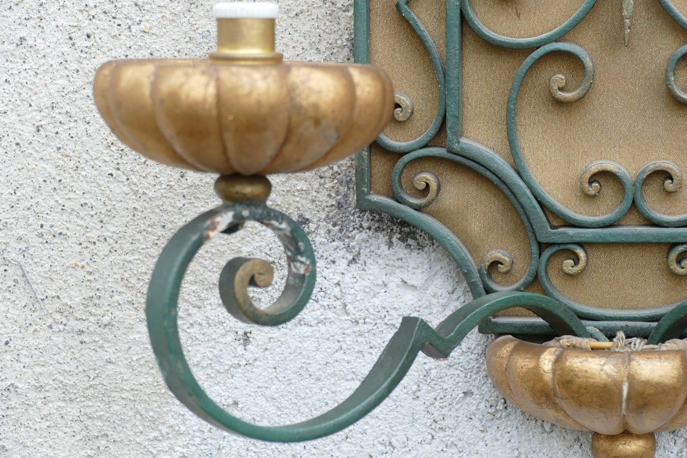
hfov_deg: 14.8
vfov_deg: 9.9
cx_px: 344
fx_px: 2652
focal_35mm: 139
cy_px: 229
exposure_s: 1/100
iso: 125
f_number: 3.9
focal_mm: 50.69
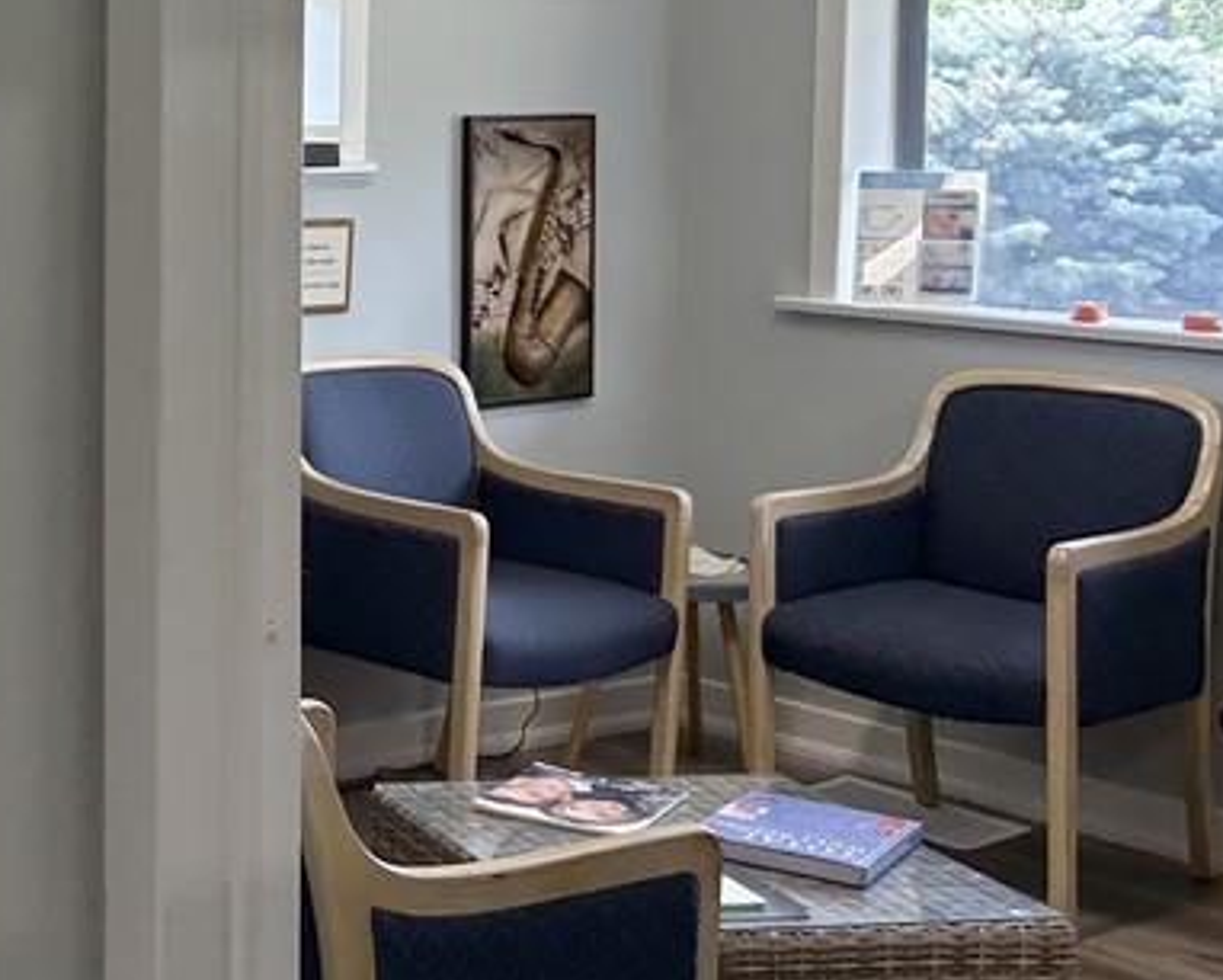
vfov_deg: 22.2
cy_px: 189
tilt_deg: -2.9
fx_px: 2463
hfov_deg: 25.1
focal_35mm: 68
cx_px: -250
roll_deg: +0.1
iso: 50
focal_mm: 5.7
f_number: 1.5
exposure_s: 1/120
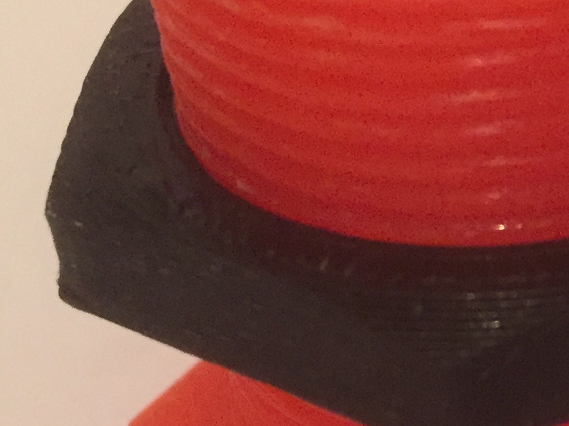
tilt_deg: -35.5
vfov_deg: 13.8
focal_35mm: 107
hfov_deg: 17.2
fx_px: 1758
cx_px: 753
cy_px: 212
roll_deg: +0.3
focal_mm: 4.15
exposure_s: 1/20
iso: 250
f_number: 2.2
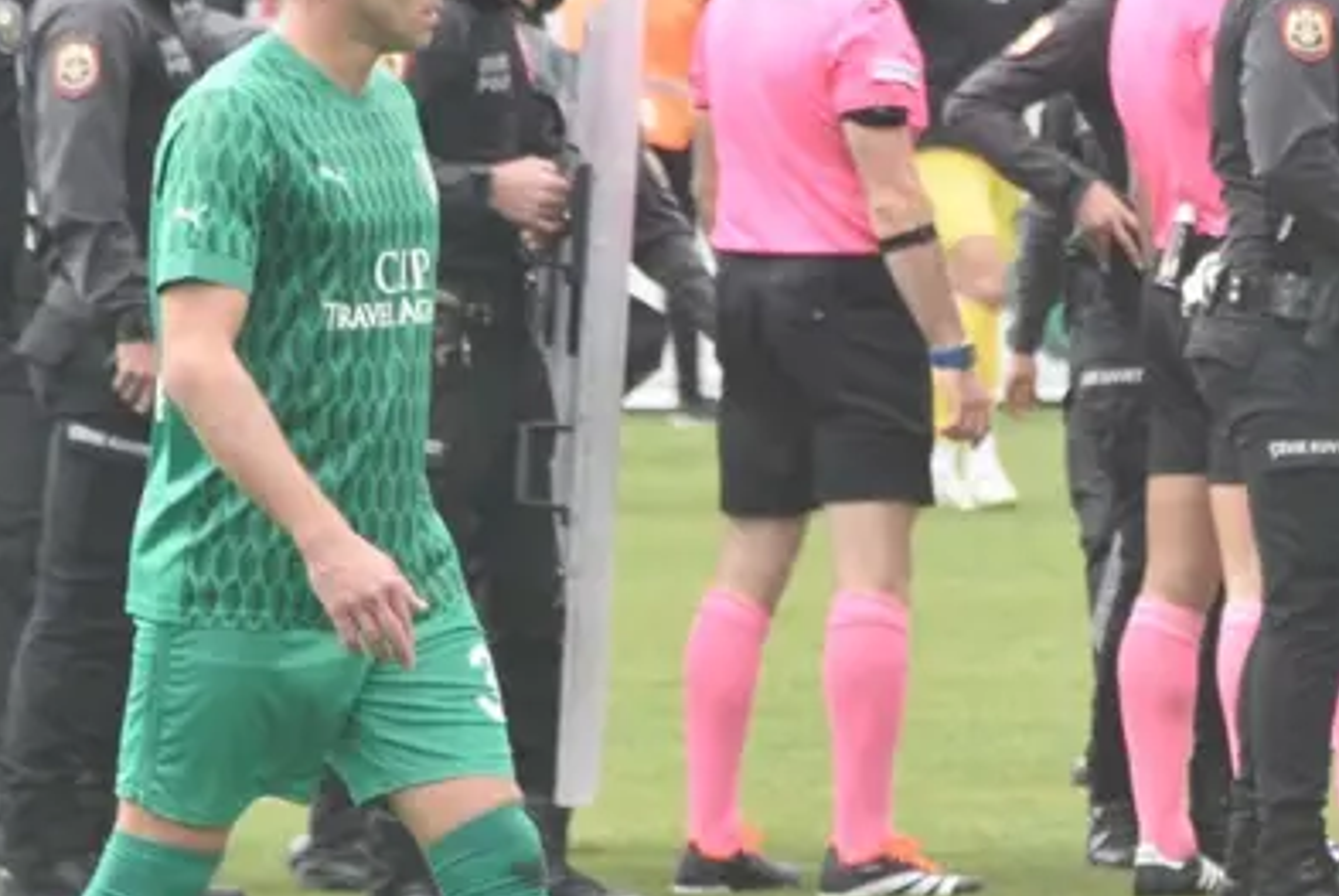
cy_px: 146
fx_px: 24985
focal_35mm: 671
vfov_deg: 2.1
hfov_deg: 3.1
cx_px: 1124
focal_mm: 200
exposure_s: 1/800
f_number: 8
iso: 800
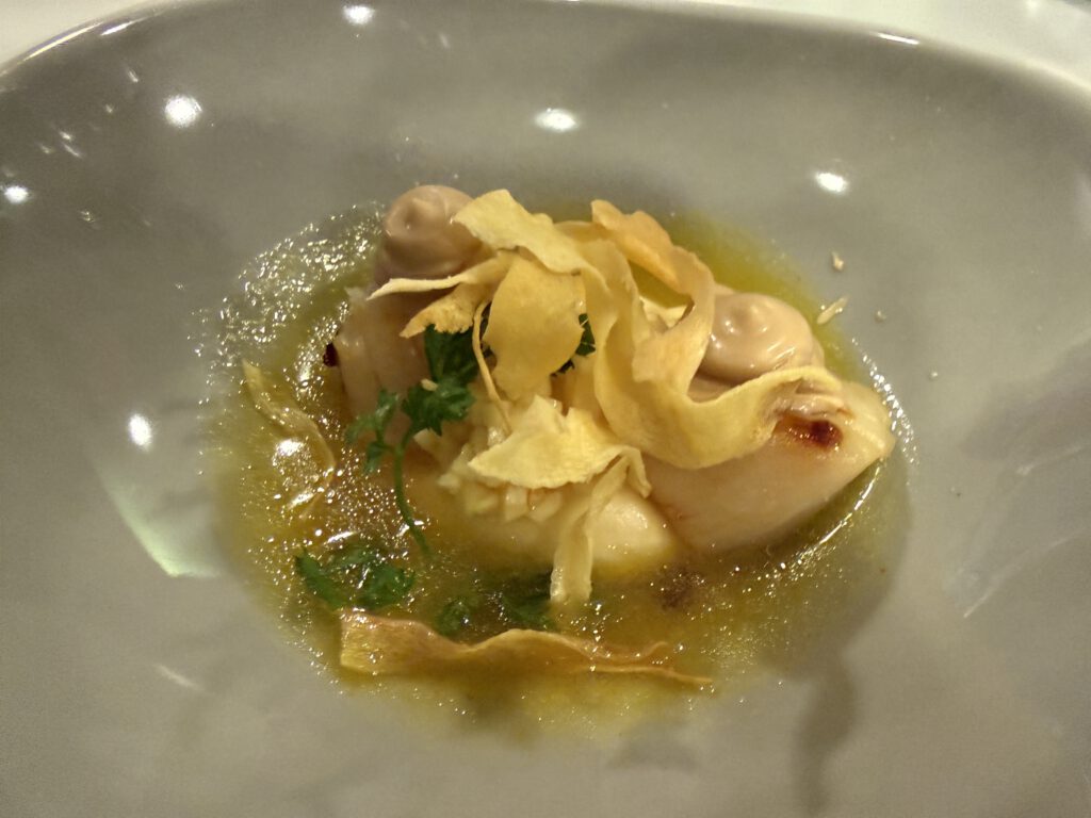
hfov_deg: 71.6
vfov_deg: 56.8
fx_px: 756
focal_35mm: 24
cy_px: 409
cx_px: 546
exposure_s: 1/50
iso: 1000
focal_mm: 2.22
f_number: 2.2
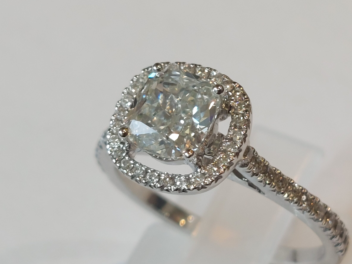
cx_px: 183
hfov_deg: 65.3
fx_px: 275
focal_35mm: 27
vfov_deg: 51.4
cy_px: 132
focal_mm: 5.23
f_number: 1.8
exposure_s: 1/50
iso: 32
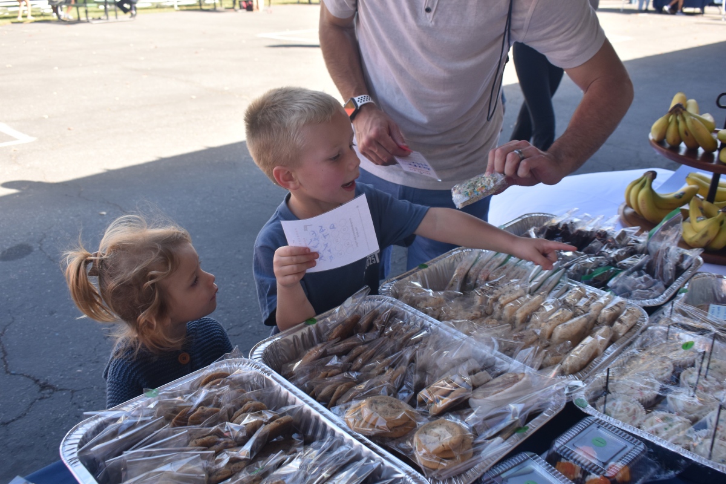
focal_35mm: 33
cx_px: 363
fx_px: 665
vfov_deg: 40.0
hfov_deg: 57.2
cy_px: 242
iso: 280
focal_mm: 22
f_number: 5.6
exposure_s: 1/250
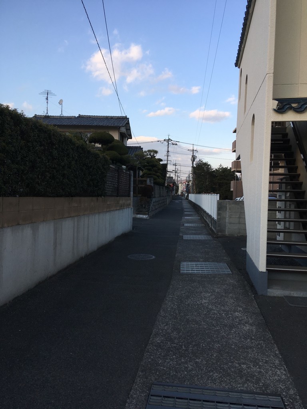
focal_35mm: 29
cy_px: 204
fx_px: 343
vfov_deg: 61.7
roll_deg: -0.9
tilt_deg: -2.7
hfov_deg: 48.2
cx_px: 154
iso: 25
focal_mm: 4.15
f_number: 2.2
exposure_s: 1/499
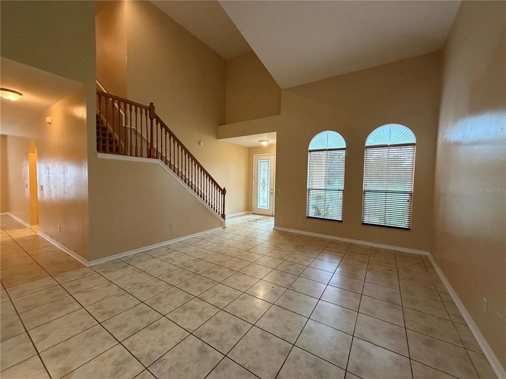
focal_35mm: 14
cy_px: 190
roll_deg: -1.0
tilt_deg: -2.9
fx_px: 205
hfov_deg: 102.1
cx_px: 253
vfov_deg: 85.7
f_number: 2.2
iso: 400
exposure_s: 1/60
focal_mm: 2.22
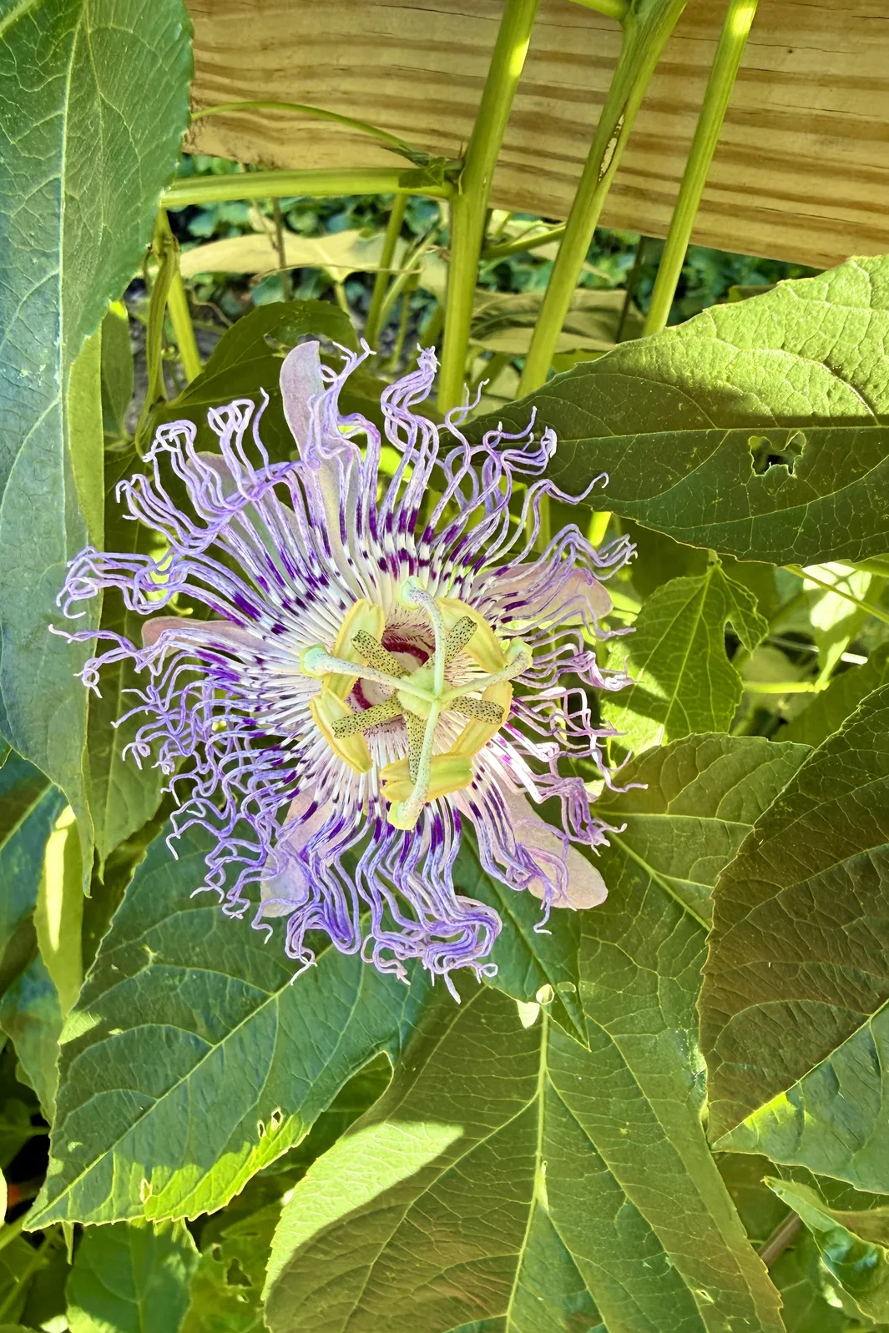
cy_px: 666
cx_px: 402
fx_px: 926
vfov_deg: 71.5
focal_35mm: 25
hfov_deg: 51.2
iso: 50
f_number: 2.2
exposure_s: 1/99
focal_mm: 2.22
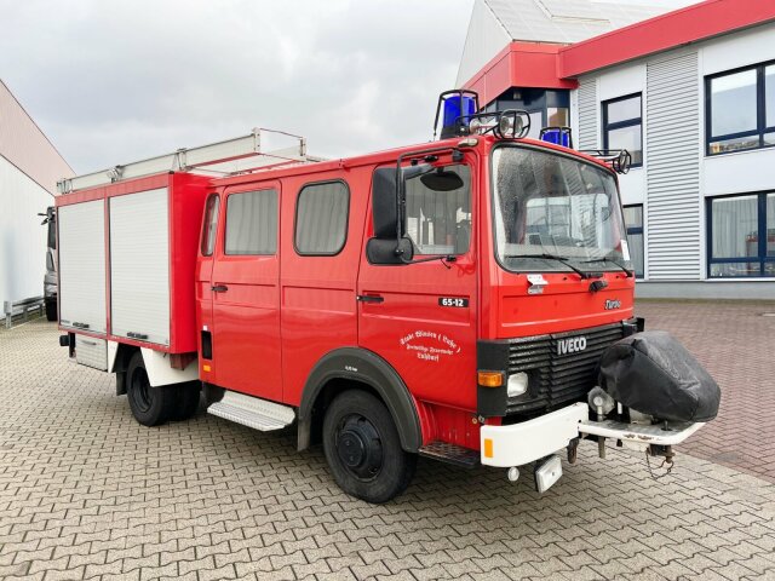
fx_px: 582
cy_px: 290
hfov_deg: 67.3
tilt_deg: -1.8
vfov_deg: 53.1
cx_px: 388
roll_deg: +0.8
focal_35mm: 26
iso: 50
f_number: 1.5
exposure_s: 1/666
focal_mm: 5.7
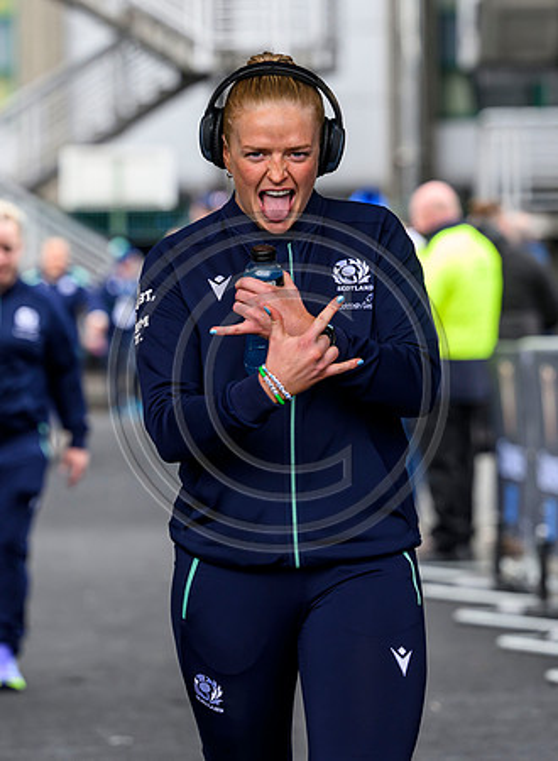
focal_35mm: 205
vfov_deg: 9.7
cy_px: 295
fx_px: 4477
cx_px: 213
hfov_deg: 7.1
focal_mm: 115
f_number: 3.2
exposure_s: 1/1250
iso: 500
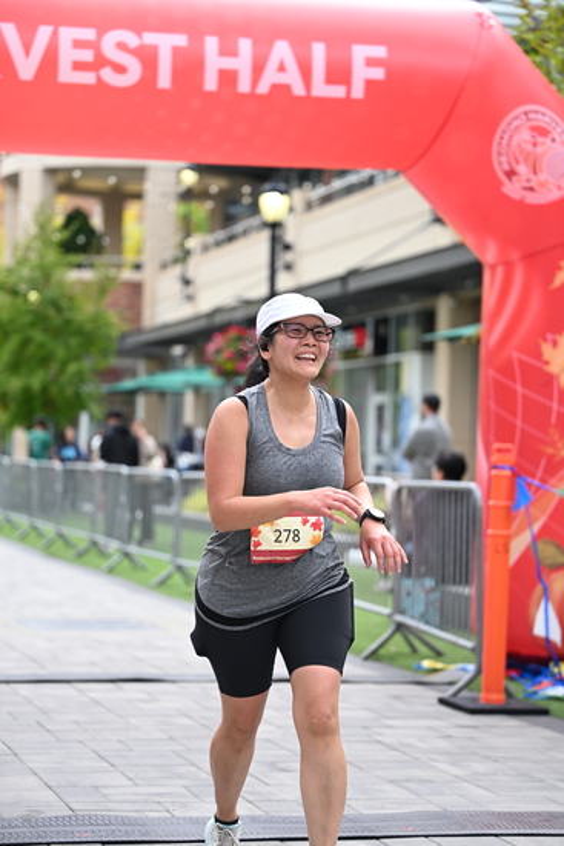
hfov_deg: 16.7
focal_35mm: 82
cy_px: 423
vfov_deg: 24.8
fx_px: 1926
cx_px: 282
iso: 640
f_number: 2.8
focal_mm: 82
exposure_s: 1/2000
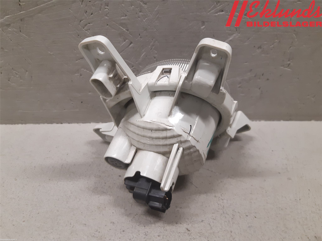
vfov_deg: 53.1
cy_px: 120
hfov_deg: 67.3
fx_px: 242
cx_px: 161
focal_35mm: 26
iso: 125
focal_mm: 3.93
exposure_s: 1/50
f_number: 1.7
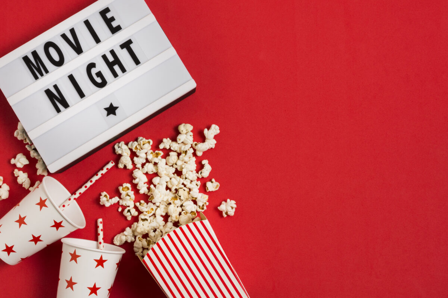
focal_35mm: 52
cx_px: 224
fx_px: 653
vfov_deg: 25.8
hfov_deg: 37.9
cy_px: 149
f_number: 8
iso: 250
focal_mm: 35
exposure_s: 1/125
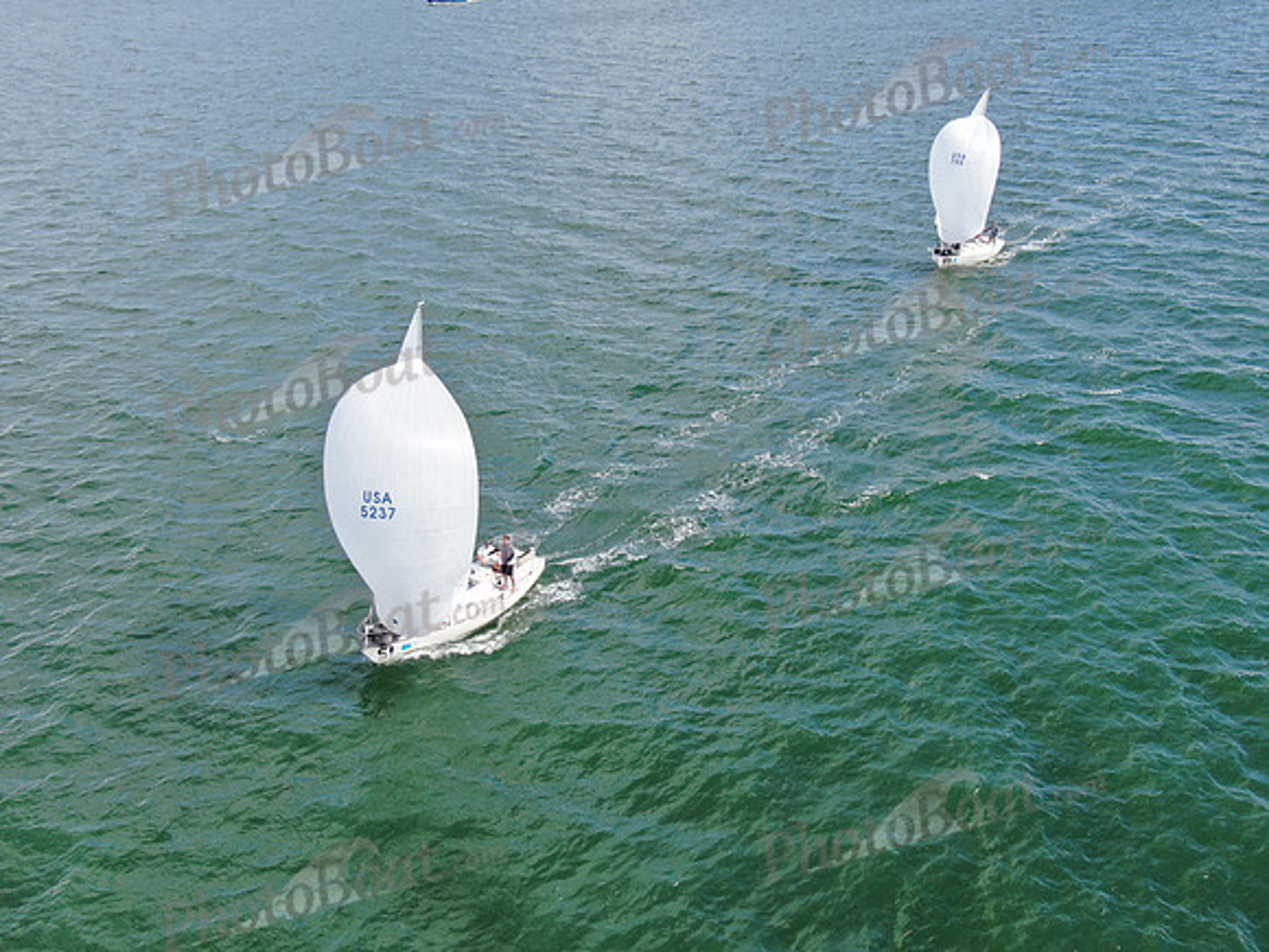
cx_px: 634
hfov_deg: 51.4
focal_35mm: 36
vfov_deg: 39.7
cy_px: 476
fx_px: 1320
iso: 100
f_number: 3.3
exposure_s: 1/640
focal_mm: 6.08
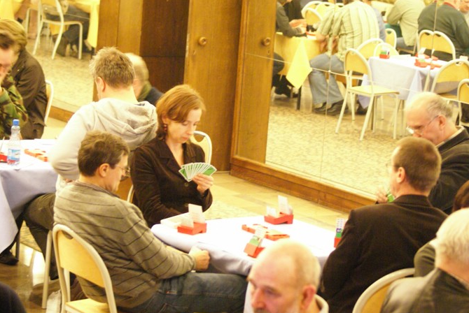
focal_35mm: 118
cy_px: 152
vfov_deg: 11.7
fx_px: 1532
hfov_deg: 17.4
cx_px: 243
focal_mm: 75
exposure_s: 1/5
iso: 1600
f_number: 4.5
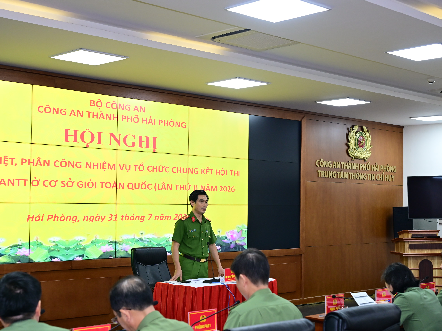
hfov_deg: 35.5
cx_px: 214
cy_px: 182
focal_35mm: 54
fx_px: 690
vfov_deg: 27.0
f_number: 4
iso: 1600
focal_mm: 42
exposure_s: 1/160
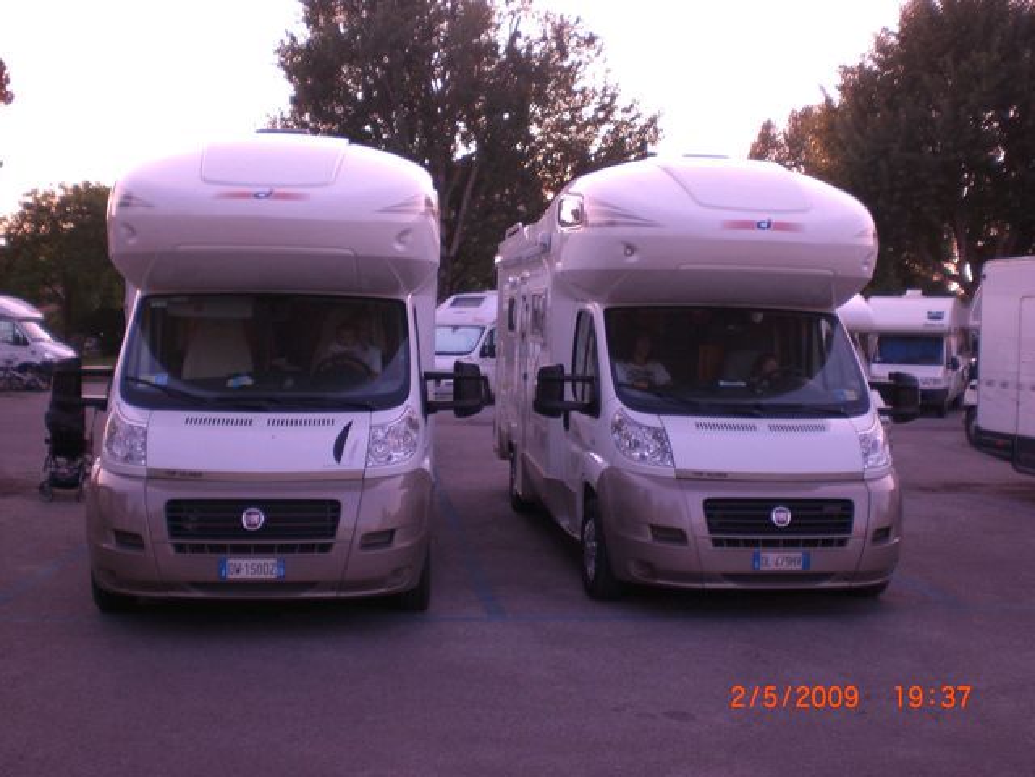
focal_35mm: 38
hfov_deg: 49.0
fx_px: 1136
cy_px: 388
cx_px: 518
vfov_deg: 37.7
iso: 50
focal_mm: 6.3
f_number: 3.1
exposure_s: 1/160
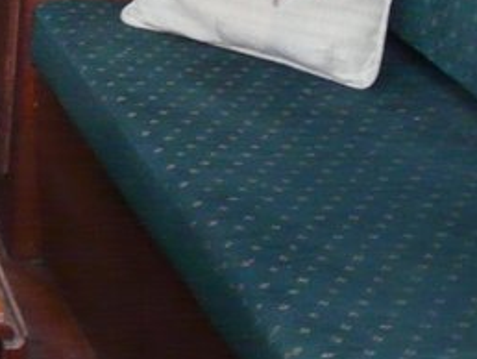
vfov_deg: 11.2
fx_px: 1793
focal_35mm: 130
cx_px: -174
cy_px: -98
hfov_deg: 14.4
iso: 400
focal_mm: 4.6
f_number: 2.8
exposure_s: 1/25
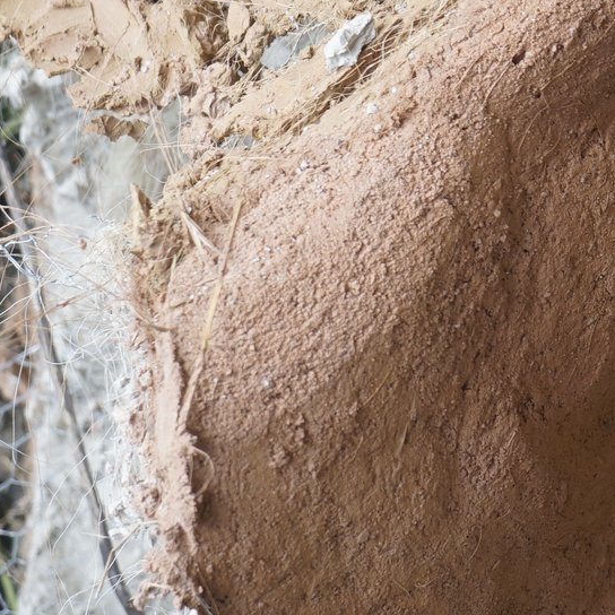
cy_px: 443
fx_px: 3196
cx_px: 538
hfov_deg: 10.9
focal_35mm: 159
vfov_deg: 11.0
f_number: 5
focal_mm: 53
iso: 250
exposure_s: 1/160
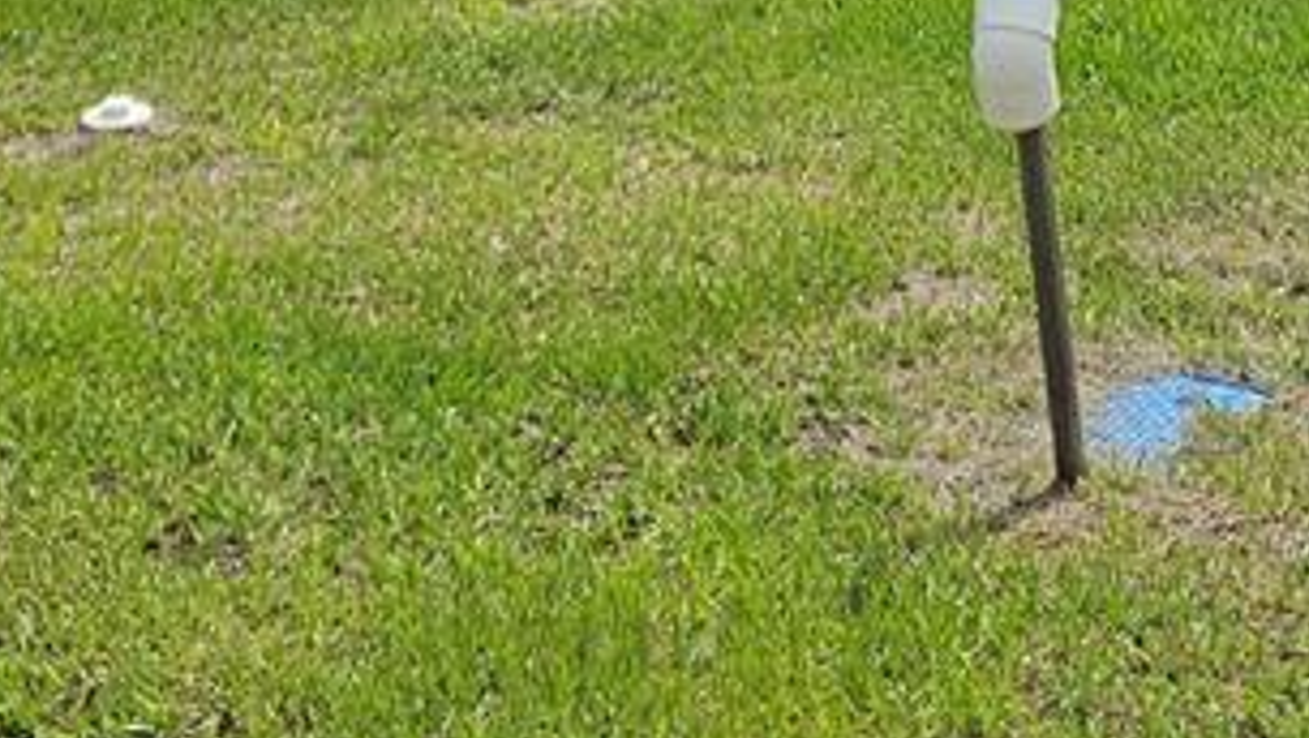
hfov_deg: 24.7
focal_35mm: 84
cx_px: 1107
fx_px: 2917
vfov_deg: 13.4
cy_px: -451
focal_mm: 5.4
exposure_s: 1/2198
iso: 25
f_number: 1.8
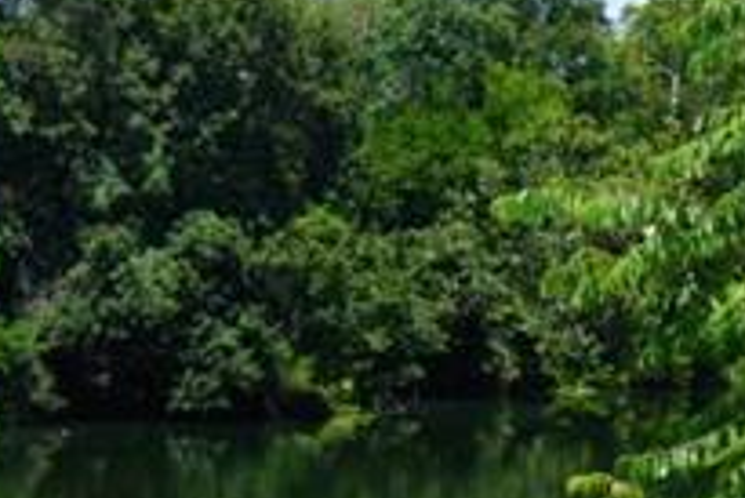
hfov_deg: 22.5
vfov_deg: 16.7
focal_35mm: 75
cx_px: -345
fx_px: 1553
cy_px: 722
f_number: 5
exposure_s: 1/400
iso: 100
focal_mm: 10
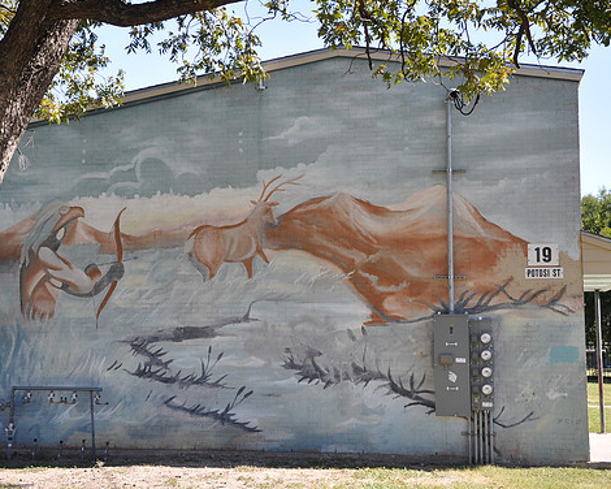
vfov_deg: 29.1
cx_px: 311
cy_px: 243
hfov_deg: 36.0
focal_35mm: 52
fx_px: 940
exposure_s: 1/125
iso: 200
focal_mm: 30
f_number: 5.6
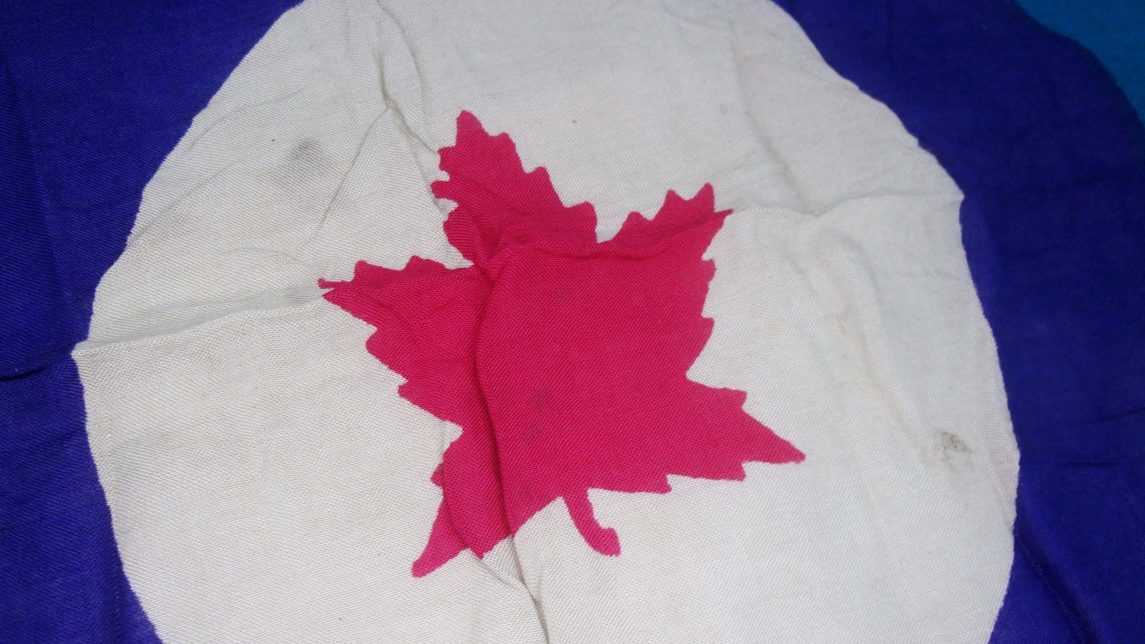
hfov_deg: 62.6
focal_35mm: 31
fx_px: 941
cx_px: 578
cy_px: 372
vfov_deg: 37.7
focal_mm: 5.1
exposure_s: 1/50
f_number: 3.9
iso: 80
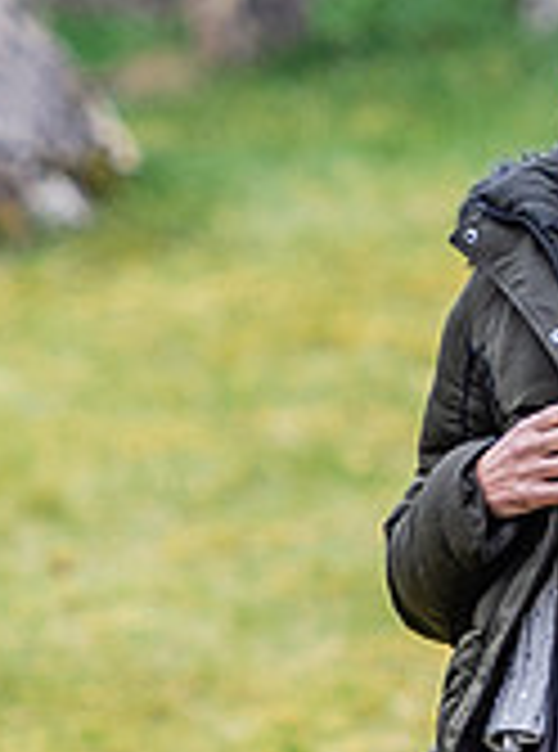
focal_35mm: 1088
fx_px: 23535
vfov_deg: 1.8
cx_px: 745
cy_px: 380
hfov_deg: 1.4
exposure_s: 1/2500
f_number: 2.8
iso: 640
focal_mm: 170
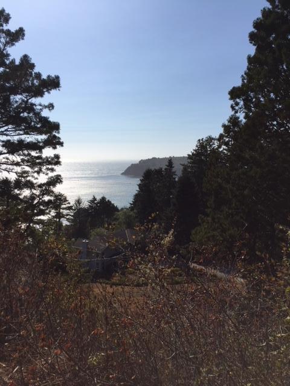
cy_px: 193
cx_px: 145
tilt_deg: -5.6
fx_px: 324
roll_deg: -0.7
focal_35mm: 29
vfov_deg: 61.7
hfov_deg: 48.2
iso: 32
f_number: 2.2
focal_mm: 4.15
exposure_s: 1/4405
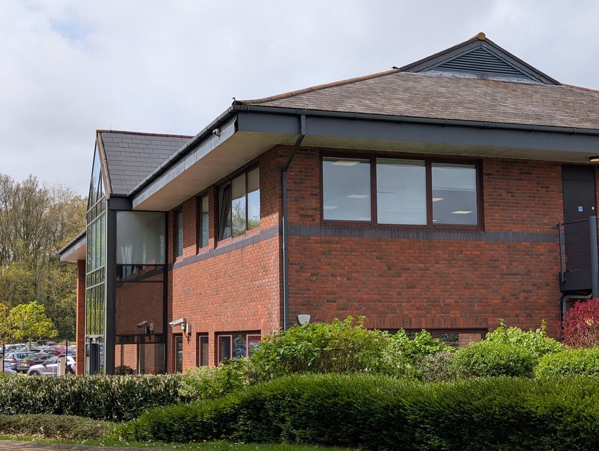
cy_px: 226
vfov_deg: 29.7
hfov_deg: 38.9
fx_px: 849
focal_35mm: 49
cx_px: 300
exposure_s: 1/1203
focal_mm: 6.9
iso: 22
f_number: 1.68
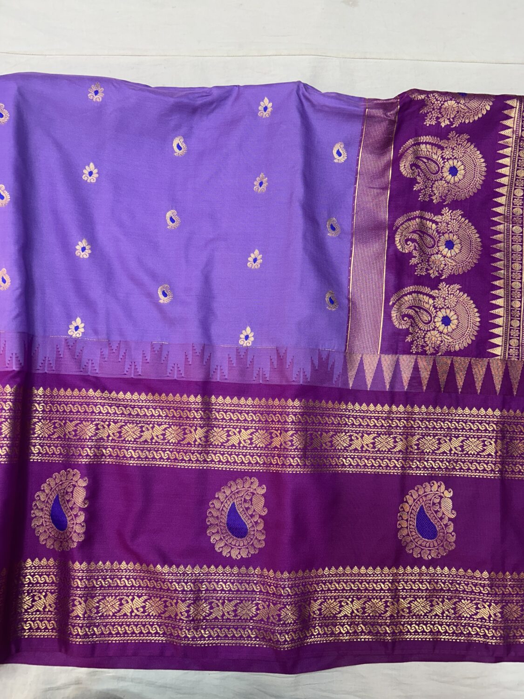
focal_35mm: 26
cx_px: 262
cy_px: 350
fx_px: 525
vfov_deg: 67.3
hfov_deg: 53.1
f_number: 1.5
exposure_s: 1/100
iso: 64
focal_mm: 5.7
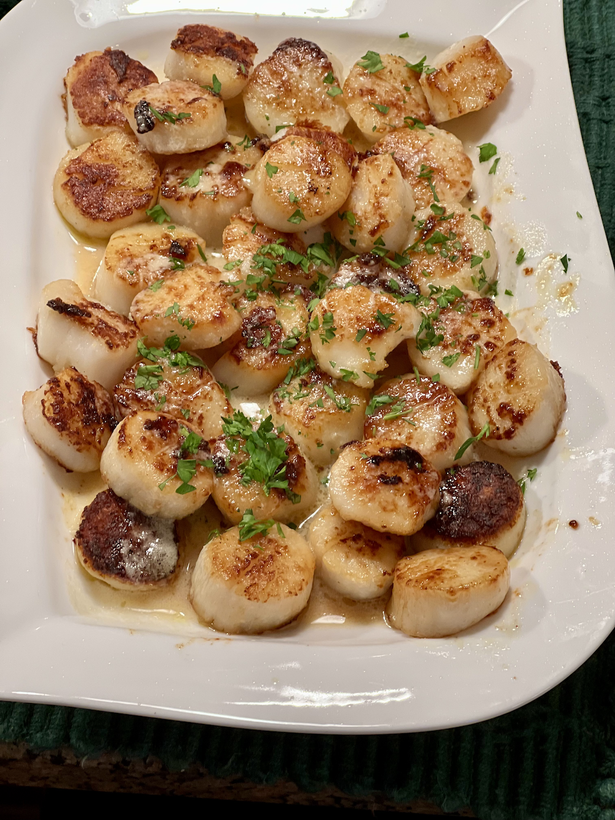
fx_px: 1824
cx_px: 308
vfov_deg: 25.3
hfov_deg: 19.1
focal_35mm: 77
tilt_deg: -59.0
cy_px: 410
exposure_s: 1/40
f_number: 2.8
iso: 160
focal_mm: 9
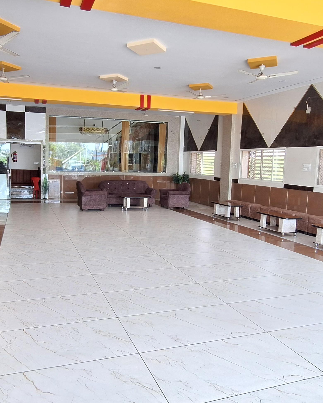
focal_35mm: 26
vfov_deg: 66.0
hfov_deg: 54.5
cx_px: 126
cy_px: 191
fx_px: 311
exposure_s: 1/50
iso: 40
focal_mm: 1.74
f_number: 2.2
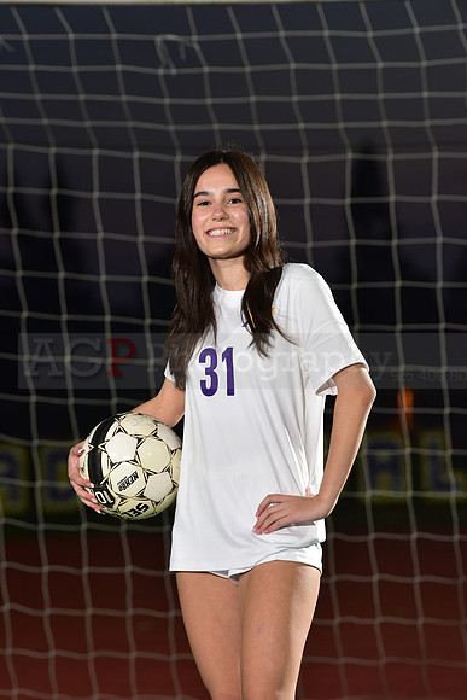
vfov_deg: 10.3
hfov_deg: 6.9
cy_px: 350
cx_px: 234
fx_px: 3889
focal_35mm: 200
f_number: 5.6
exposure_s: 1/160
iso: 1250
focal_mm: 200
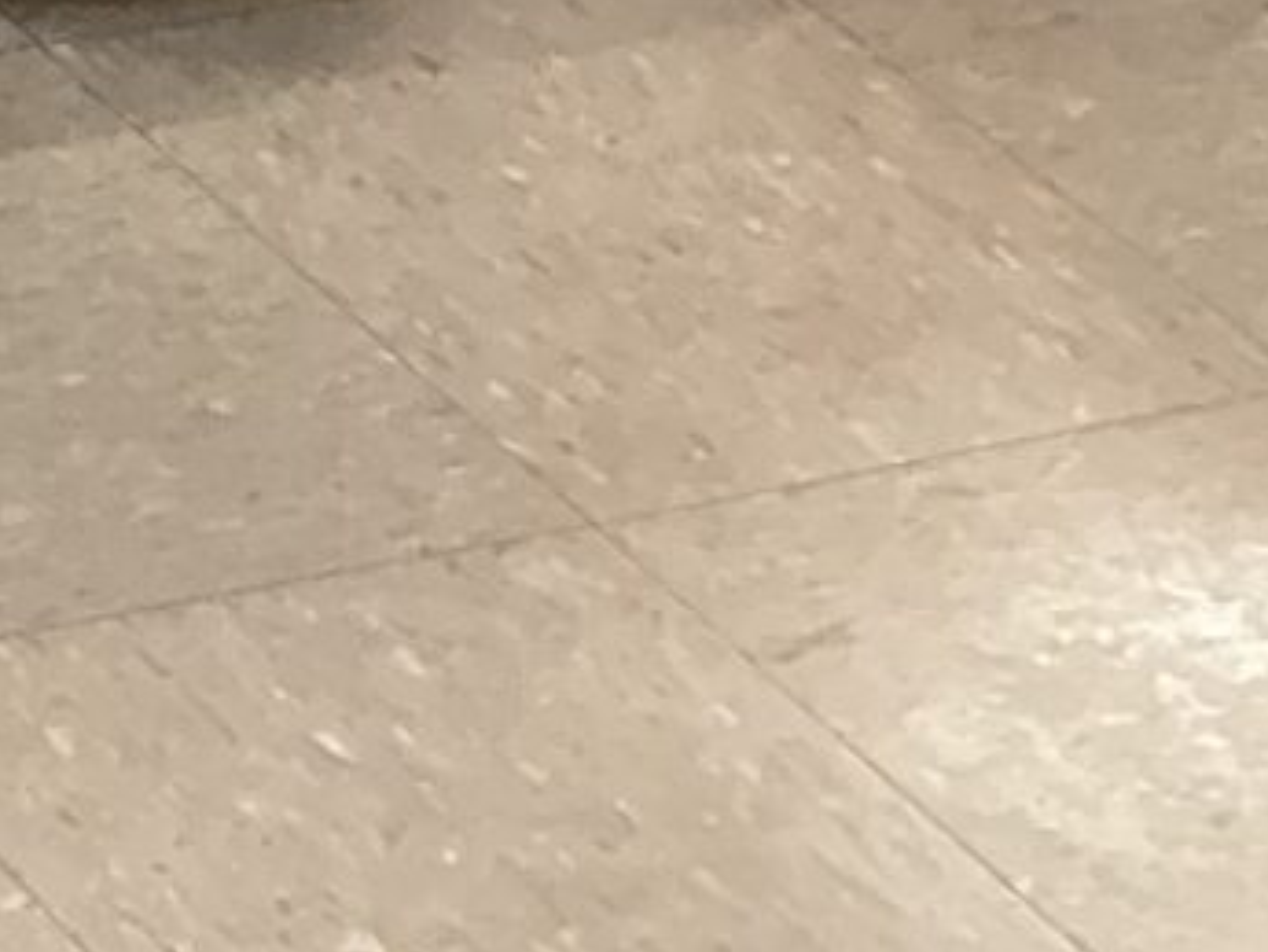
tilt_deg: -15.3
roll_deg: -2.2
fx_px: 7878
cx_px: -2532
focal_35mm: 215
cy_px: -2272
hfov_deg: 7.9
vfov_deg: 6.2
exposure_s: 1/50
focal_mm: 3
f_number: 1.8
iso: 64
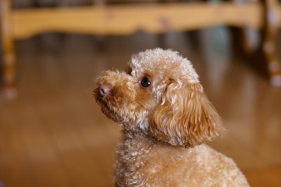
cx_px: 140
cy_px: 94
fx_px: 585
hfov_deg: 27.0
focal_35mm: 75
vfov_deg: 18.1
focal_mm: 50
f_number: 2.4
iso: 200
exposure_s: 1/125
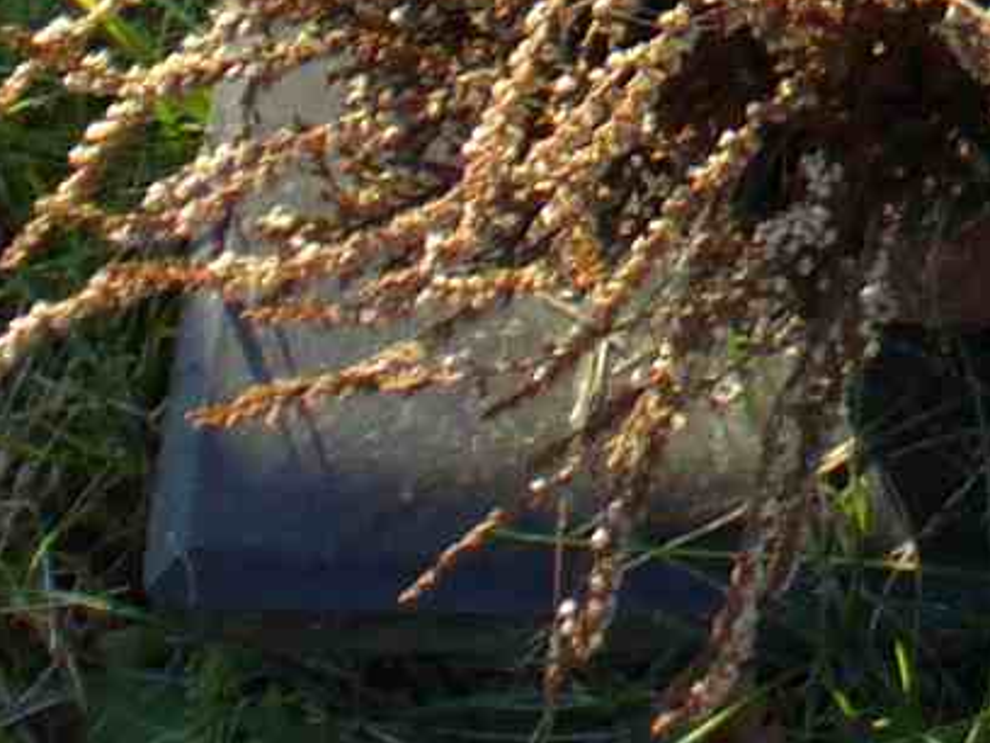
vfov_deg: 6.1
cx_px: 2242
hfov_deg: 8.0
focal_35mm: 232
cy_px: -1158
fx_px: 6635
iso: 80
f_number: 2.8
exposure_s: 1/320
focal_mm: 6.1
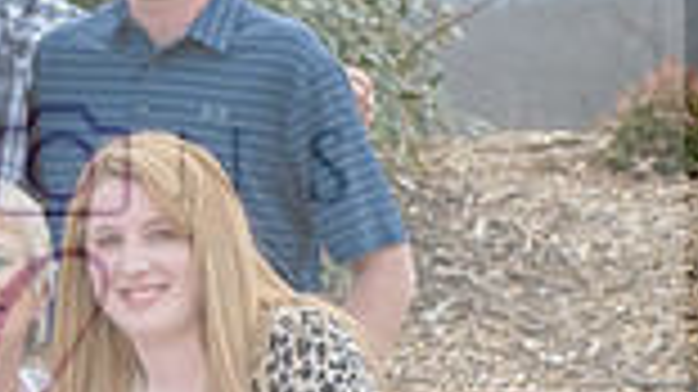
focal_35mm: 313
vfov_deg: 3.9
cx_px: -131
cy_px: 421
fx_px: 5790
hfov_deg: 6.9
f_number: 6.3
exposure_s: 1/640
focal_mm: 80
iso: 400
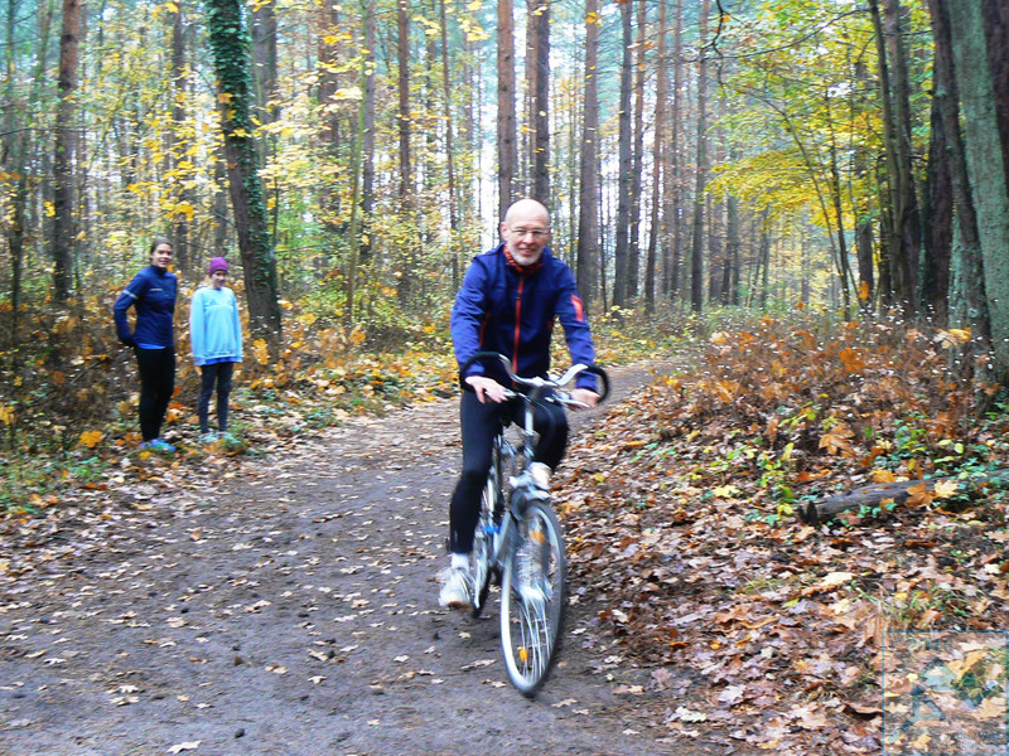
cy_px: 378
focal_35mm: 36
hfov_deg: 51.4
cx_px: 504
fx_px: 1049
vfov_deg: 39.7
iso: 125
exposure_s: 1/30
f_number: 2.8
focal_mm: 6
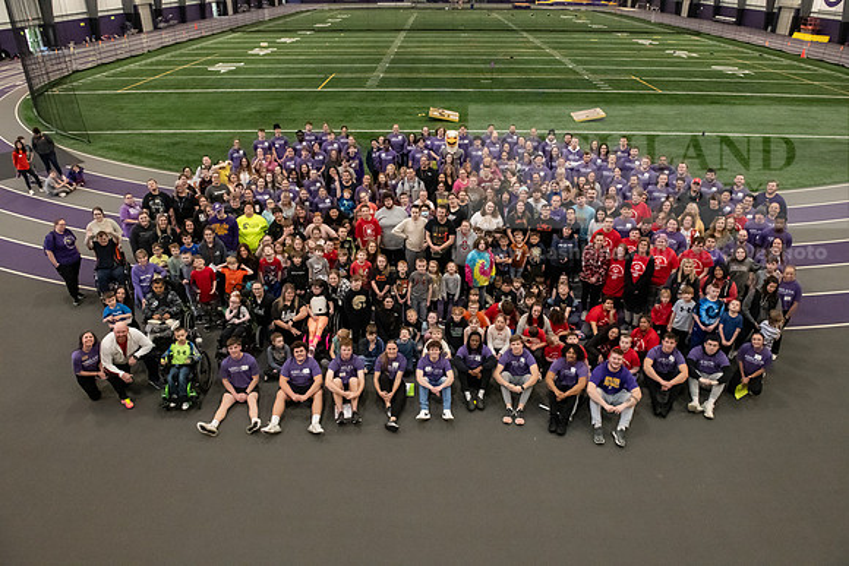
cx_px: 424
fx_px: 566
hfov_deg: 73.7
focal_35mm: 24
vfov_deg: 53.2
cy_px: 283
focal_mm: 24
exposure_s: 1/200
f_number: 6.3
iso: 6400
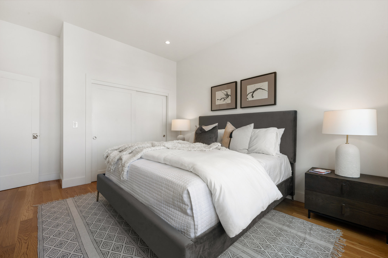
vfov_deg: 77.3
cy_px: 129
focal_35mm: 15
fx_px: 162
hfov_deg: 100.4
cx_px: 194
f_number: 11
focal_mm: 15
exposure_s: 1/50
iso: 400
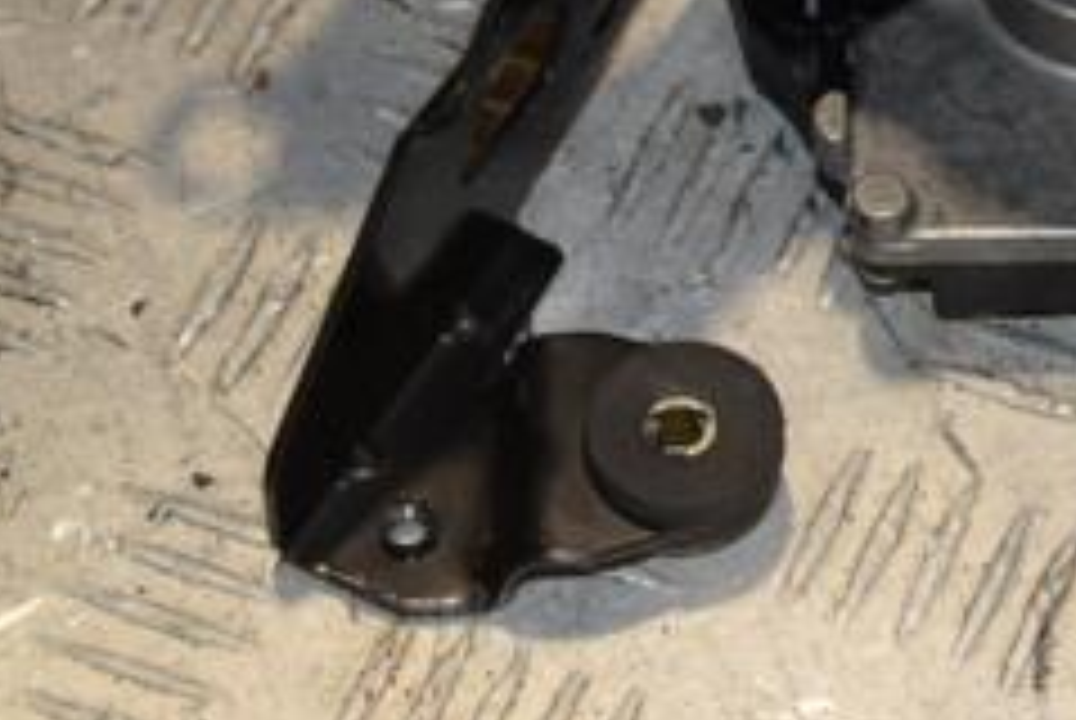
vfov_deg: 8.1
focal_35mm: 169
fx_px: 5065
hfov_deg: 11.9
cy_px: 58
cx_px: 1315
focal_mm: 45
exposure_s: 1/200
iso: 800
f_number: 7.1
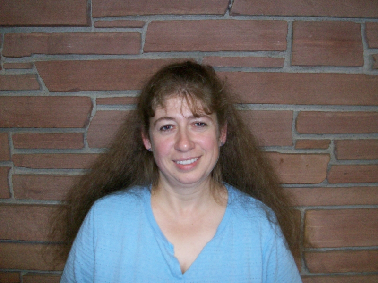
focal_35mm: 34
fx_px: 371
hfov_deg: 54.0
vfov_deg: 41.8
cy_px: 142
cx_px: 189
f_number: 2.8
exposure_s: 1/60
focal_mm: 5.7
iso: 160
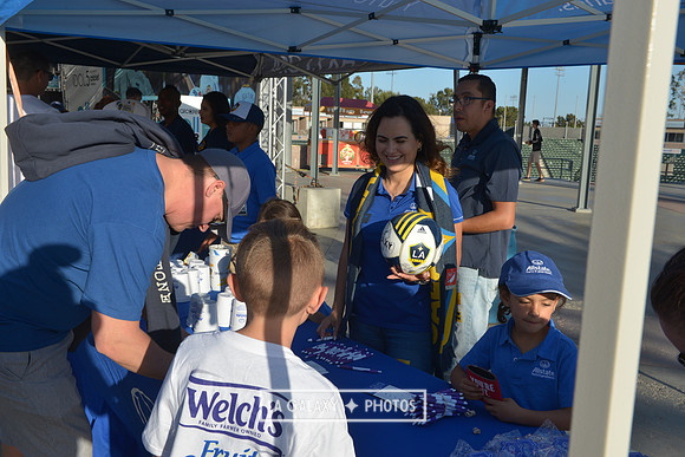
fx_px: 609
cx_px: 342
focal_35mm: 32
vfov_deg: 41.1
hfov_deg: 58.7
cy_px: 228
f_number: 11
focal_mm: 32
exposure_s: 1/500
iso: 400
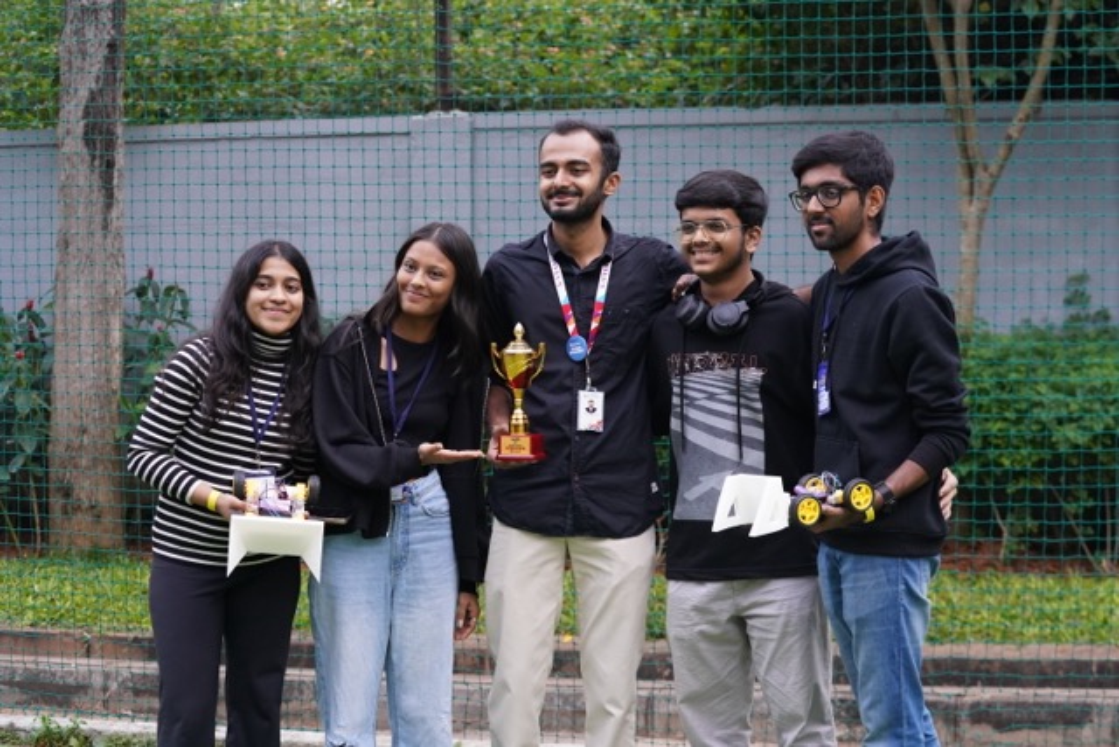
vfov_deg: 19.5
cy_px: 374
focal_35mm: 70
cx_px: 560
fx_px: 2176
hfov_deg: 28.8
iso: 4000
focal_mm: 70
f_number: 5
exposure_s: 1/125
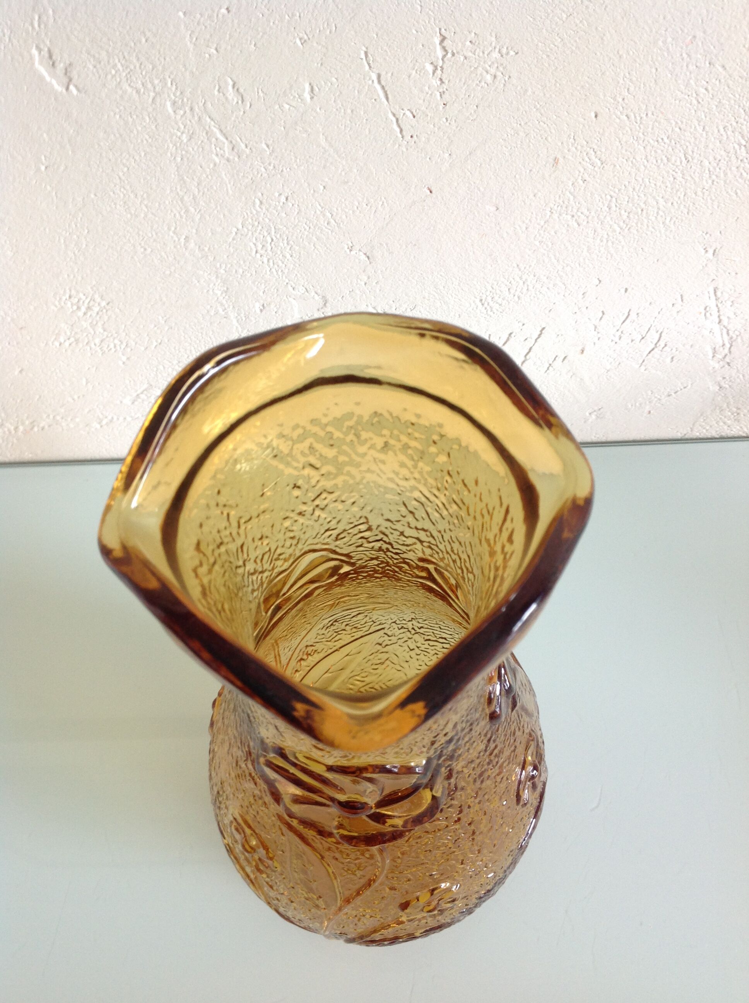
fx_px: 1012
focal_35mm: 35
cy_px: 502
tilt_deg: -60.4
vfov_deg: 52.7
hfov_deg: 40.6
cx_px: 374
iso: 80
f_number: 2.4
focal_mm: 4.28
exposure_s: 1/15
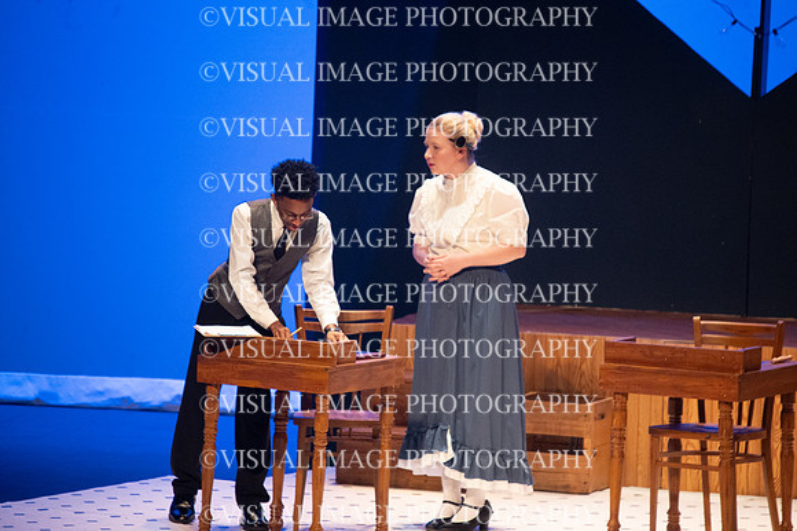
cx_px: 398
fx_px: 9293
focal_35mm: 420
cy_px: 266
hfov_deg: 4.9
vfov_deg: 3.3
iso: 9000
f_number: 6.3
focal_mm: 420
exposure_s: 1/160
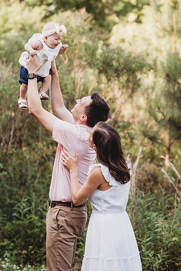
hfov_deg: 16.1
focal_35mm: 85
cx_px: 90
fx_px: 641
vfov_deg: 23.9
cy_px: 136
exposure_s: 1/250
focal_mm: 85
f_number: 2.2
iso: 100
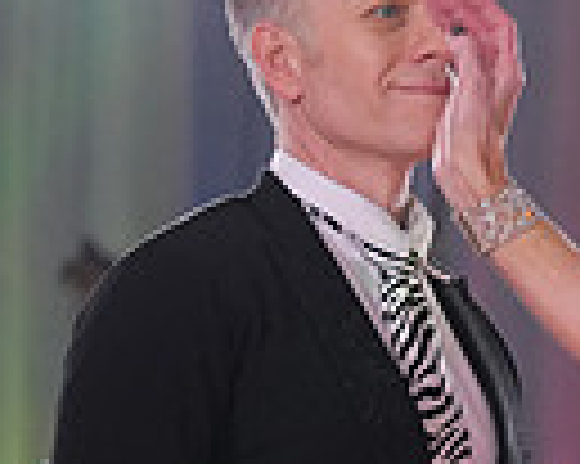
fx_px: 7599
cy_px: 430
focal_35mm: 443
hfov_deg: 4.3
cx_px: 1138
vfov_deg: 3.5
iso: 2500
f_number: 4
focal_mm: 105
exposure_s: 1/500
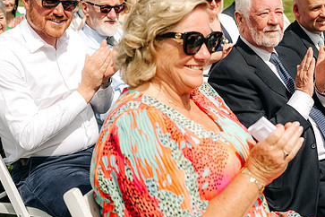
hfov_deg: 34.9
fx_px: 506
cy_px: 57
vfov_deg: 24.0
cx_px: 244
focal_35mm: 56
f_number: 3.5
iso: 100
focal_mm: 35
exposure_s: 1/2000
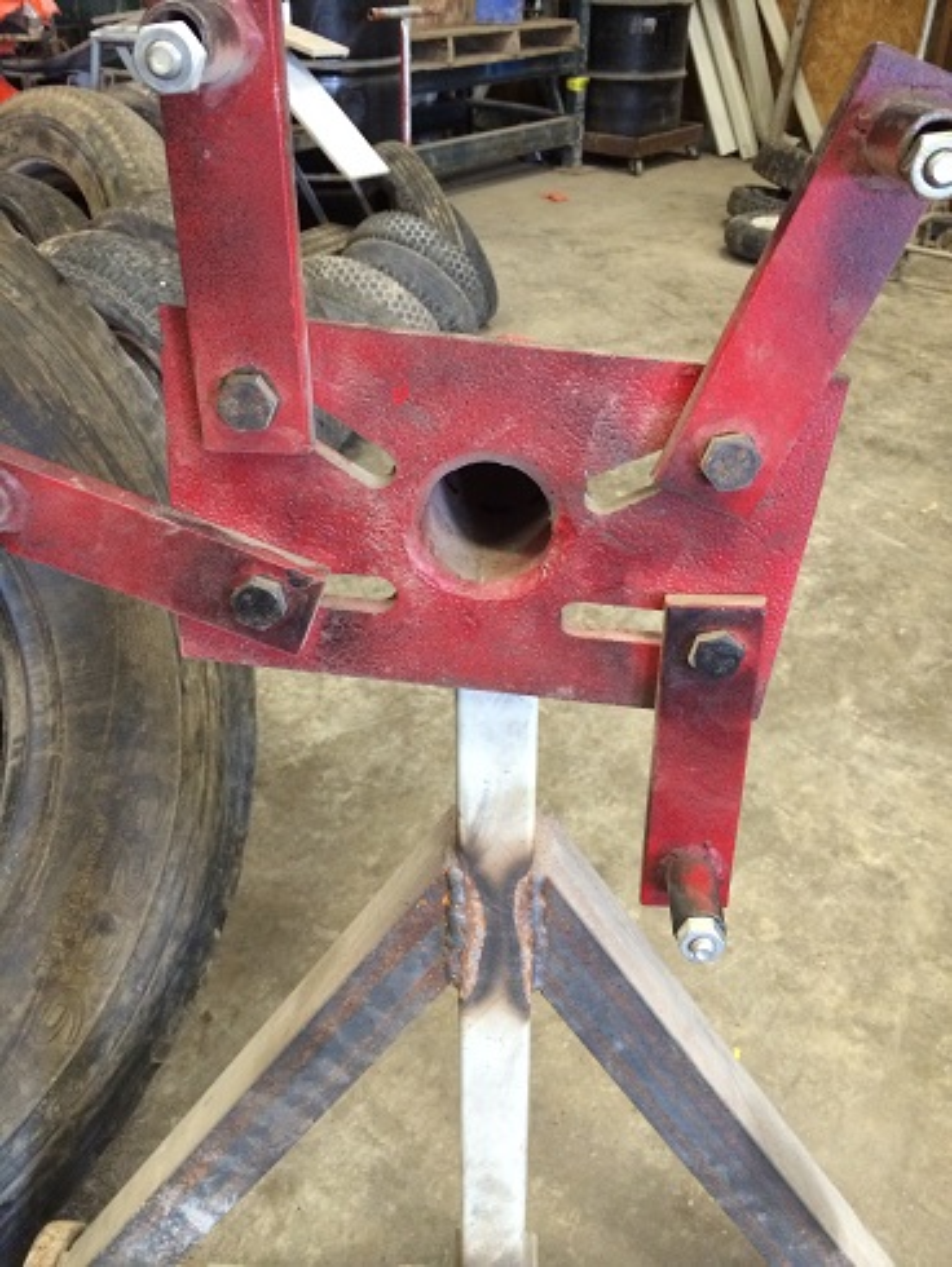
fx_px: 1099
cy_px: 634
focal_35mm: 30
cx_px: 476
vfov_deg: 59.9
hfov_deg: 46.8
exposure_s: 1/30
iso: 250
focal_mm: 4.12
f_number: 2.2
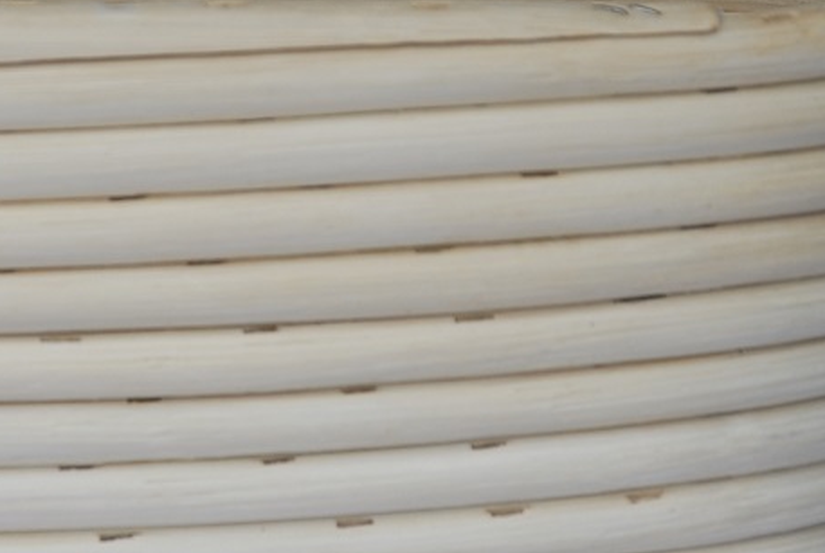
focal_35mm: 514
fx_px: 11790
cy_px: 130
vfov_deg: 2.7
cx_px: 210
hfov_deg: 4.0
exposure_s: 1/160
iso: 100
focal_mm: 105
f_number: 5.6
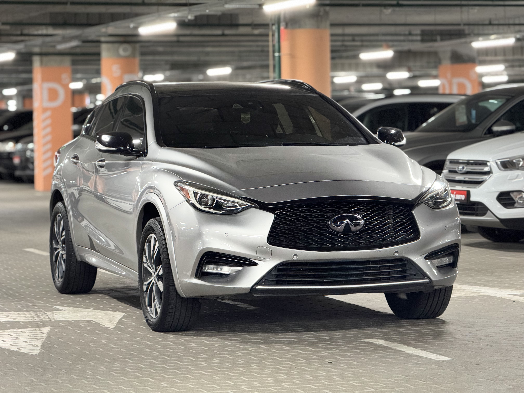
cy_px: 196
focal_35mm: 120
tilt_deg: -1.4
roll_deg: +0.8
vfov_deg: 12.3
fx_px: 1817
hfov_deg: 16.4
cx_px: 262
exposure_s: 1/33
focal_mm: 15.66
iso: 640
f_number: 2.8
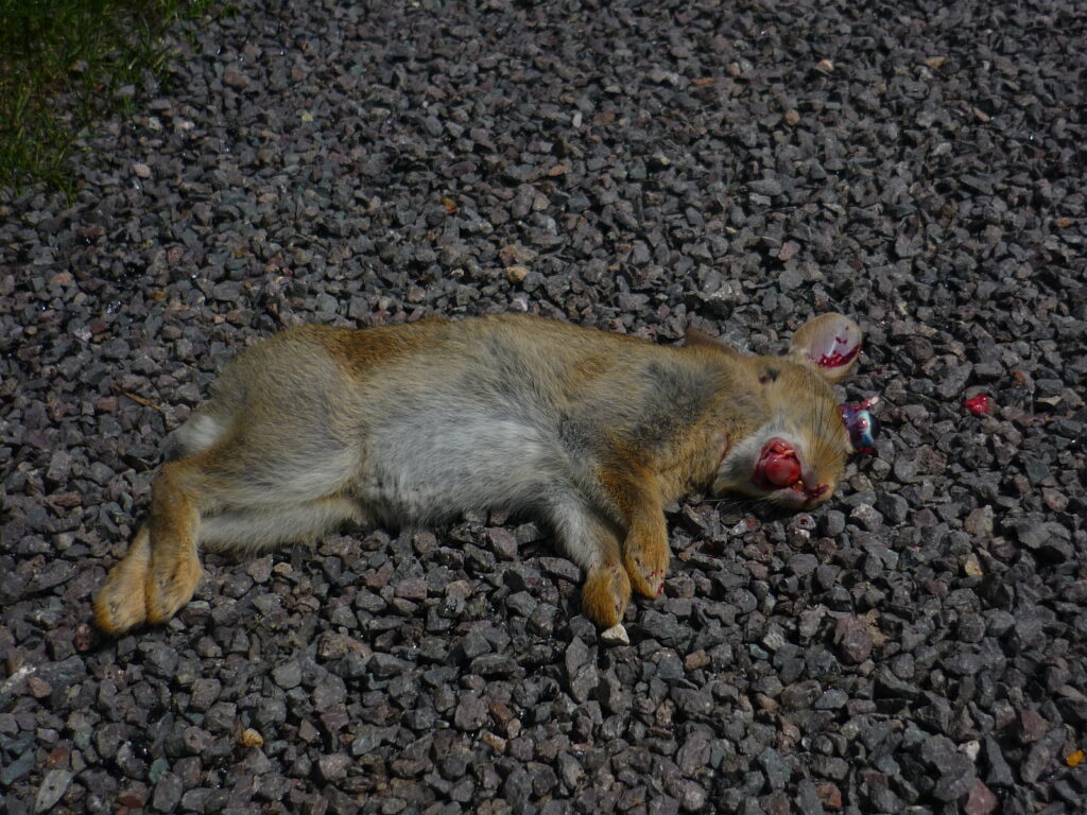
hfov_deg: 42.9
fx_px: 1382
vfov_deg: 32.9
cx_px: 544
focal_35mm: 44
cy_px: 408
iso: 100
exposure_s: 1/400
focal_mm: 7.2
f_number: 9
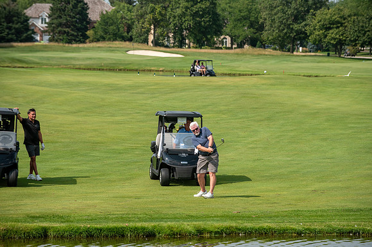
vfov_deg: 6.9
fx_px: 2068
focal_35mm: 200
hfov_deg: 10.3
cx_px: 186
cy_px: 124
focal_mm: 200
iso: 250
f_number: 5
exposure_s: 1/3200
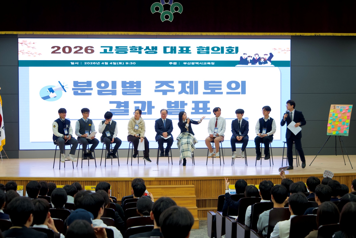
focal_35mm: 59
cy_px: 119
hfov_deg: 33.9
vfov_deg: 23.0
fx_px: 584
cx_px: 178
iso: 2000
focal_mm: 59
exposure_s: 1/125
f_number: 5
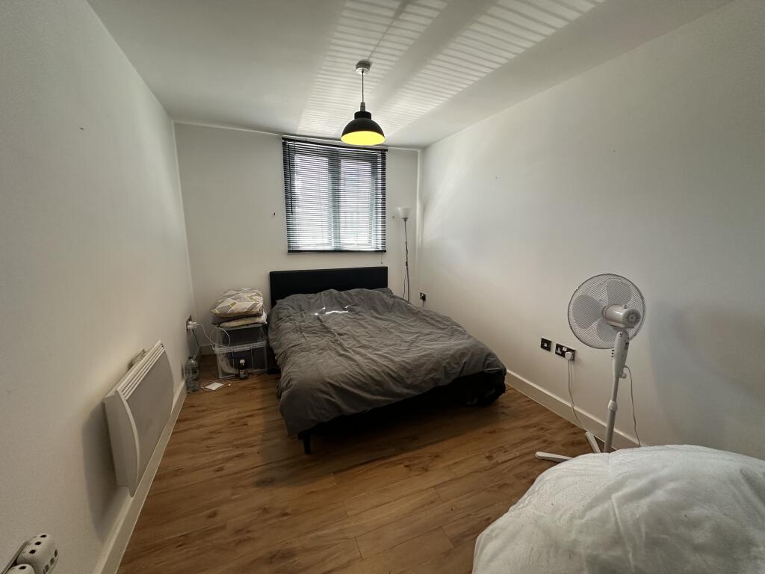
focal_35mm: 14
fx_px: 309
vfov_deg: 85.7
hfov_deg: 102.1
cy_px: 287
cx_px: 382
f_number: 2.2
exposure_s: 1/100
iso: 200
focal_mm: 2.22
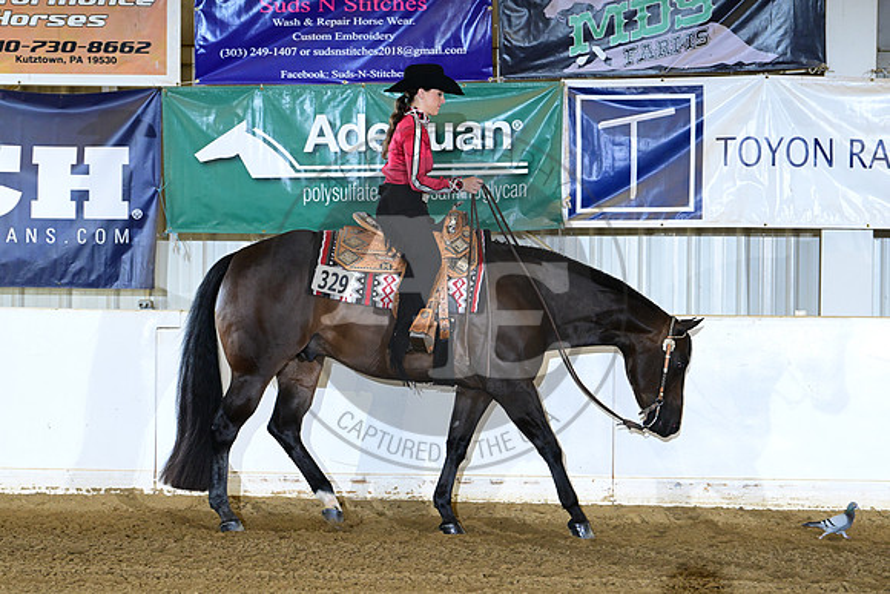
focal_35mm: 160
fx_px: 3956
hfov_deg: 12.8
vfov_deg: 8.6
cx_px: 445
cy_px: 297
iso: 5000
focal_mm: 160
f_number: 6.3
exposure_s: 1/200
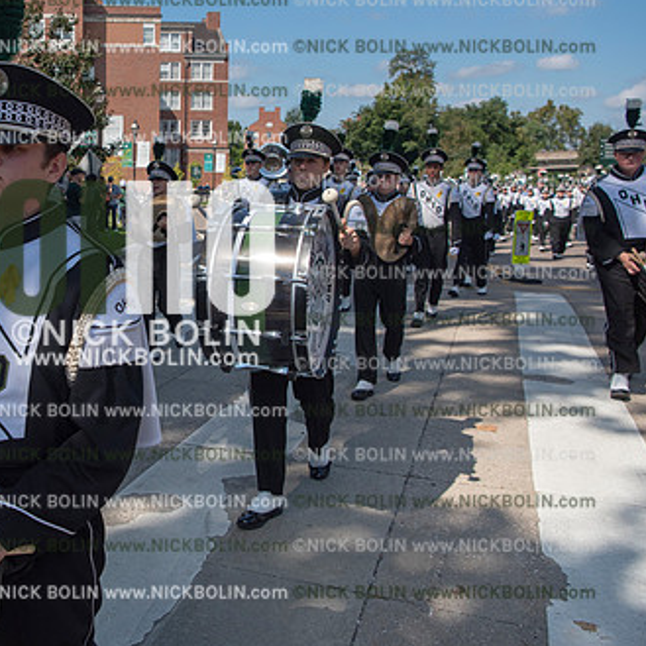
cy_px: 274
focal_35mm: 36
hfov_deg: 44.0
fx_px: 760
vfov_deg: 45.9
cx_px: 135
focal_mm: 24
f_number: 5
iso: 400
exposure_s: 1/4000
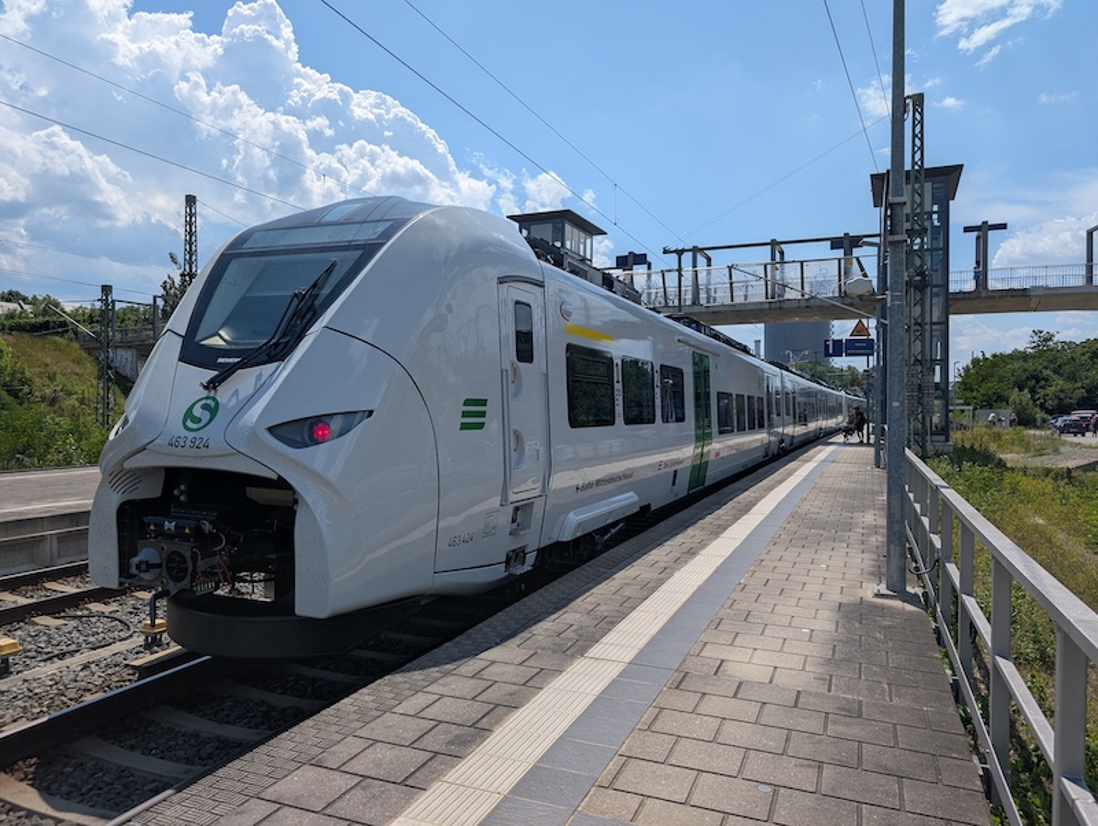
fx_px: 762
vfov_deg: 56.9
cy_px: 413
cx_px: 549
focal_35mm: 24
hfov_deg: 71.5
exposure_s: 1/1984
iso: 19
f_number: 1.68
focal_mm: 6.9
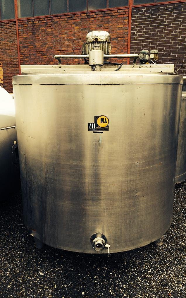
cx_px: 98
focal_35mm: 32
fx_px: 260
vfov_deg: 59.7
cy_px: 150
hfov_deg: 39.4
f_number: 2.2
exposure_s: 1/331
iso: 32
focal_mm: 4.12
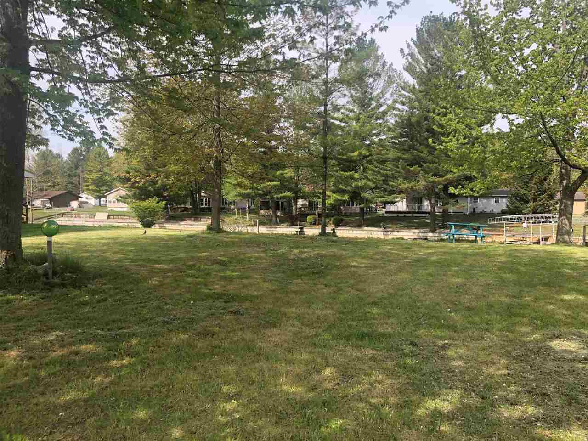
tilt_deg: -2.4
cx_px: 294
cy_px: 220
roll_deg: +0.6
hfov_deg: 63.4
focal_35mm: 28
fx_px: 476
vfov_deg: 49.7
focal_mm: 3.99
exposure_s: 1/747
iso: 20
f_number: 1.8
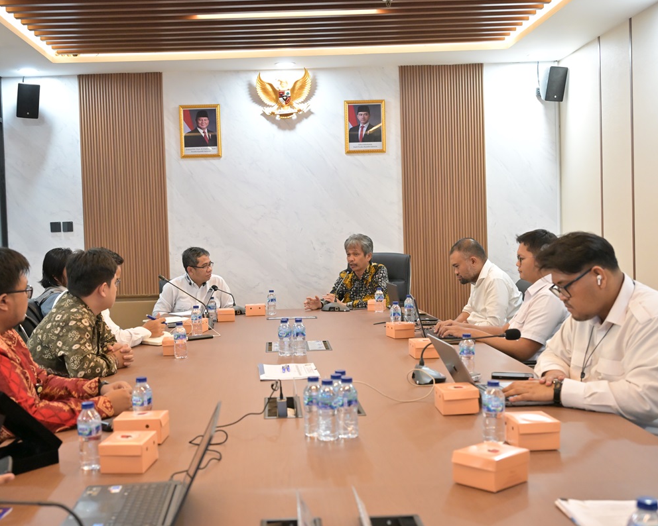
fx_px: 818
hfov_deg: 43.7
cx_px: 280
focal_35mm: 42
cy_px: 262
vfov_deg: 35.7
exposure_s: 1/256
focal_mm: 37
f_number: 4
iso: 5000
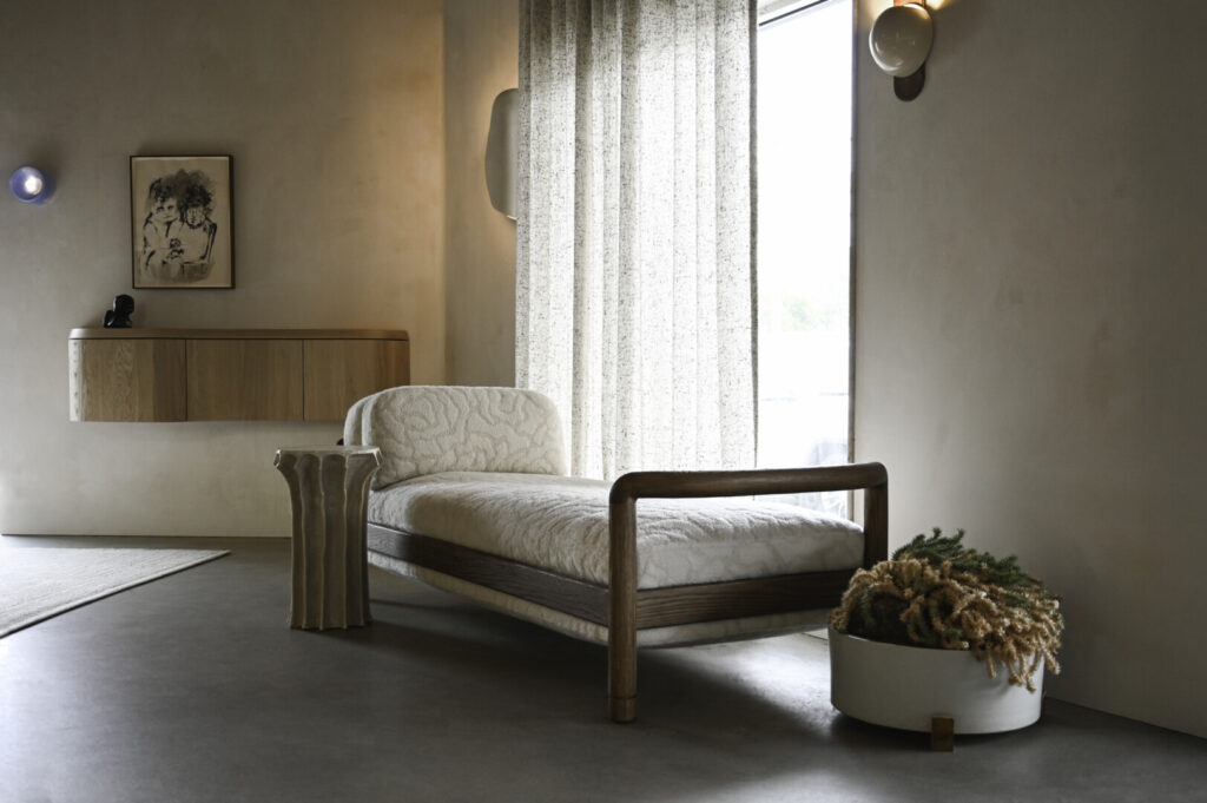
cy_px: 402
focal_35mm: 35
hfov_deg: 54.5
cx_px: 604
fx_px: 1172
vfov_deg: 37.8
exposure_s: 1/40
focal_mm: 35
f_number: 4
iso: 360
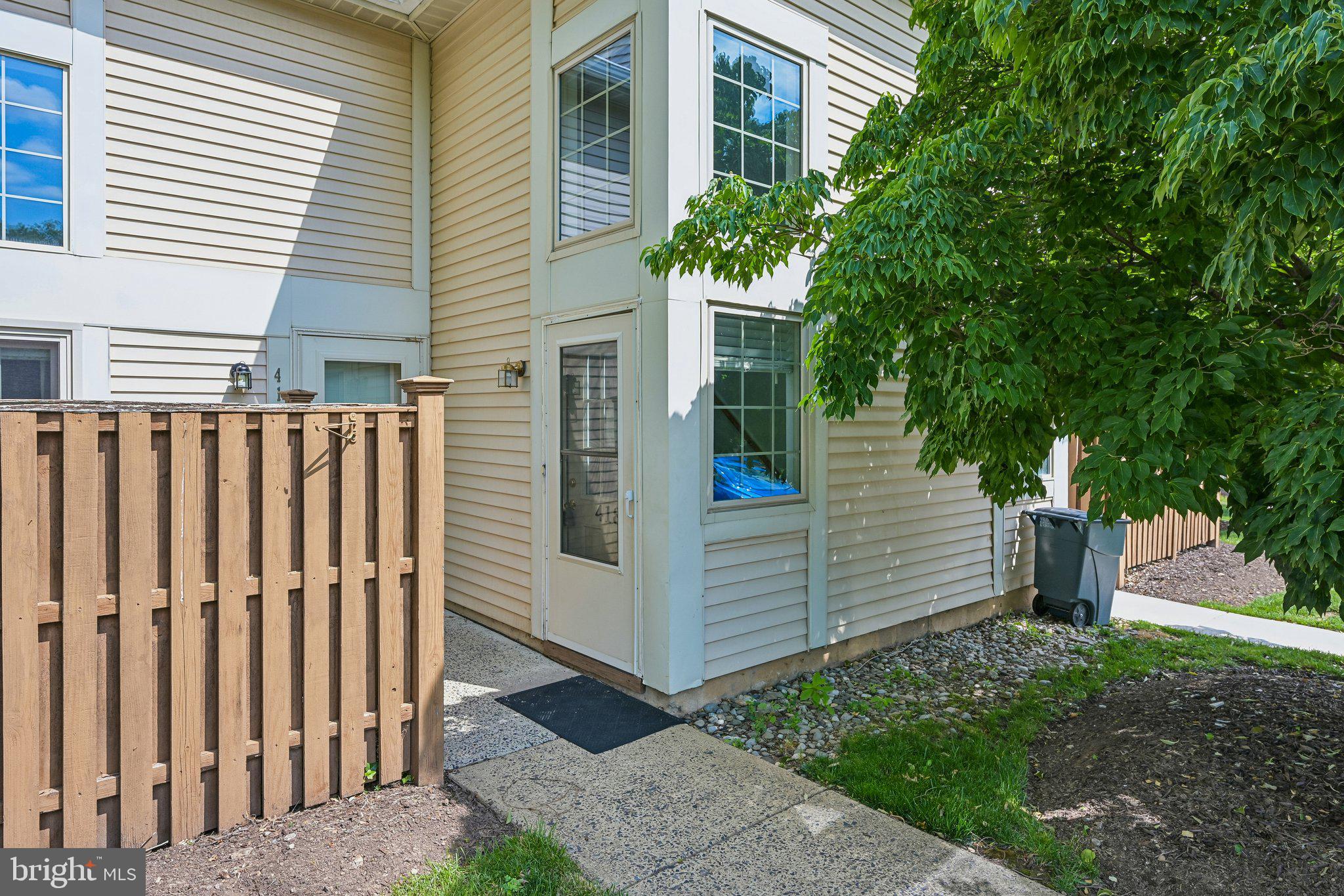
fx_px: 747
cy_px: 448
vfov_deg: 61.9
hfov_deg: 84.0
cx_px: 672
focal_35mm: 20
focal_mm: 20
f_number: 8
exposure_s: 1/80
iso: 100
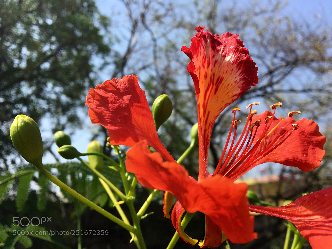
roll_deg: +2.8
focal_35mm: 29
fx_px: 278
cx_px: 166
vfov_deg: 48.2
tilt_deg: +19.3
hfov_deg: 61.7
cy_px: 124
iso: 25
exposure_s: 1/1148
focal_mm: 4.15
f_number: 2.2
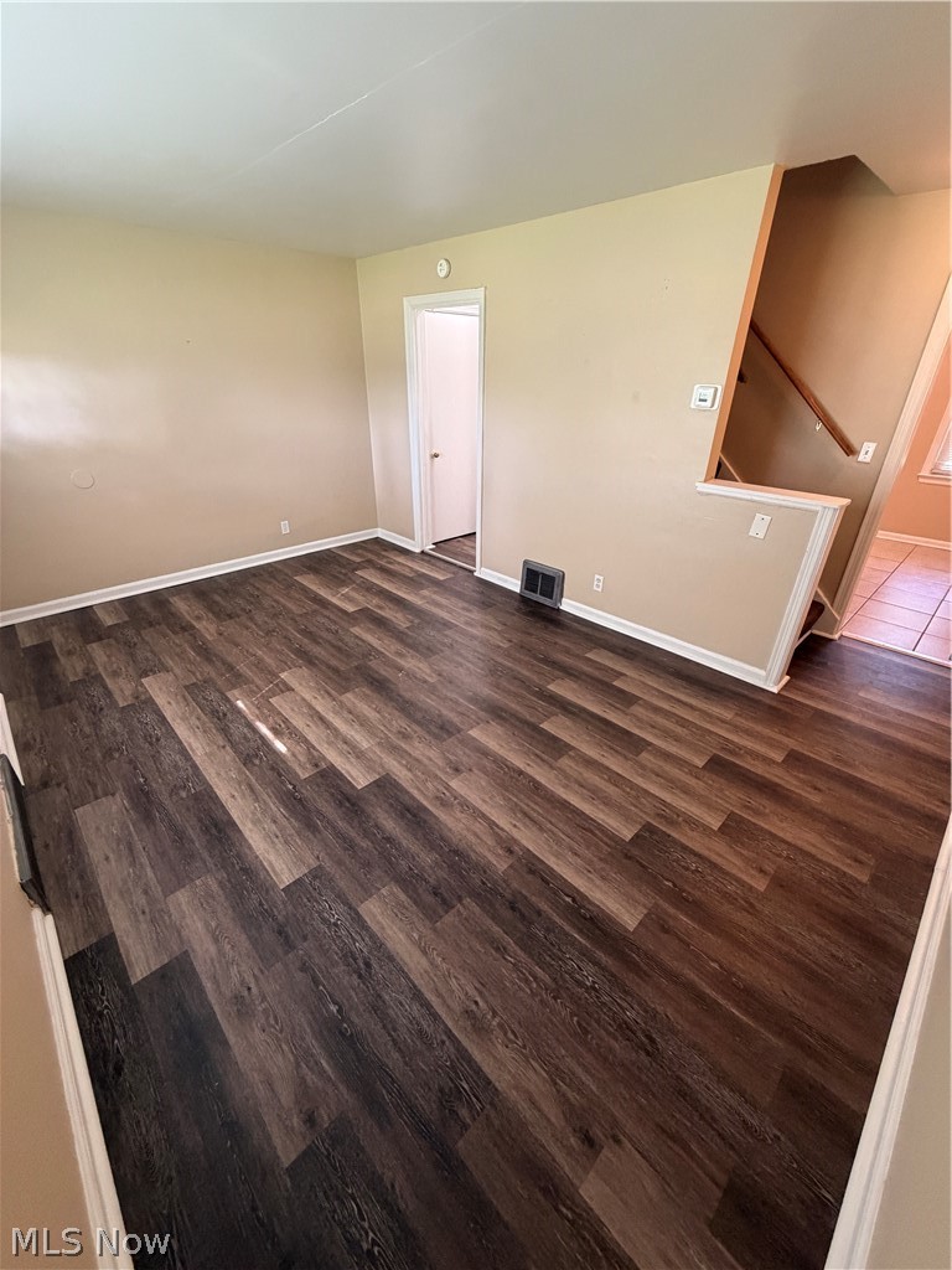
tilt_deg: -27.9
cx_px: 476
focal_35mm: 14
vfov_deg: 102.1
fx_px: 513
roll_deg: -1.0
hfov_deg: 85.7
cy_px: 635
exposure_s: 1/60
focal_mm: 2.22
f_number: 2.2
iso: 400
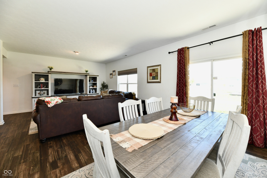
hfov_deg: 104.3
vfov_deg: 81.2
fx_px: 104
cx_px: 134
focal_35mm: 14
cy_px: 89
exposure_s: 1/60
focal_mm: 14
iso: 640
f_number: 6.3
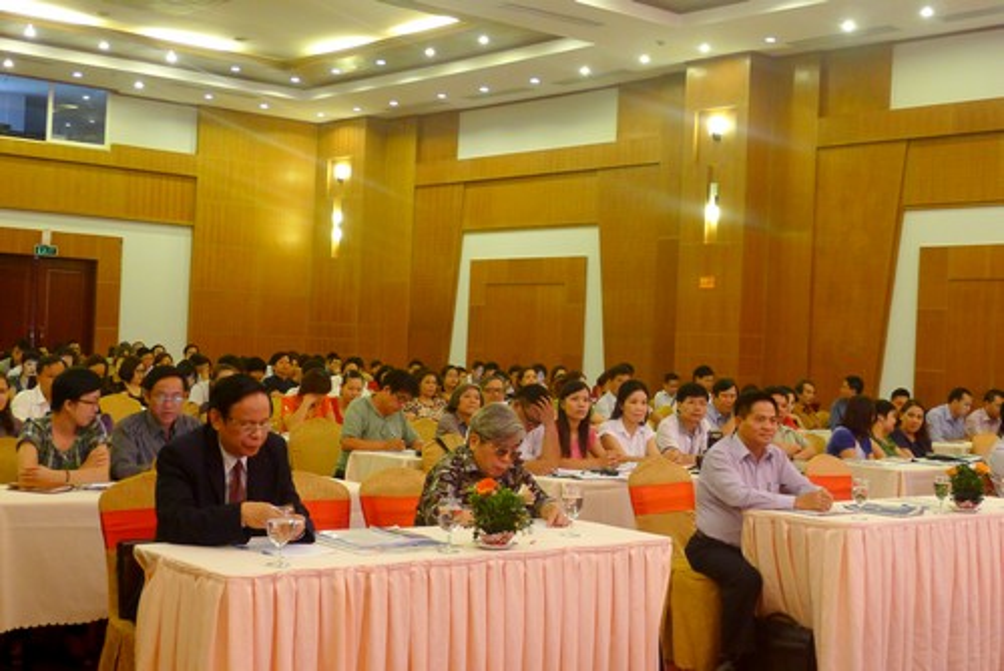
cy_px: 336
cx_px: 502
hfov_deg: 39.6
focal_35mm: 50
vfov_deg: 27.0
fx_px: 1395
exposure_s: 1/15
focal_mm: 10.7
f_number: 2.7
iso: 400
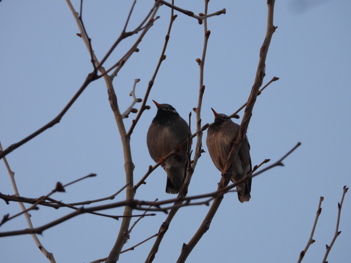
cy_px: 132
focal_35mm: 1000
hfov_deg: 2.0
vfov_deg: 1.5
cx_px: 176
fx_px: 10140
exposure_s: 1/125
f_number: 5.6
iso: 450
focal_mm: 180
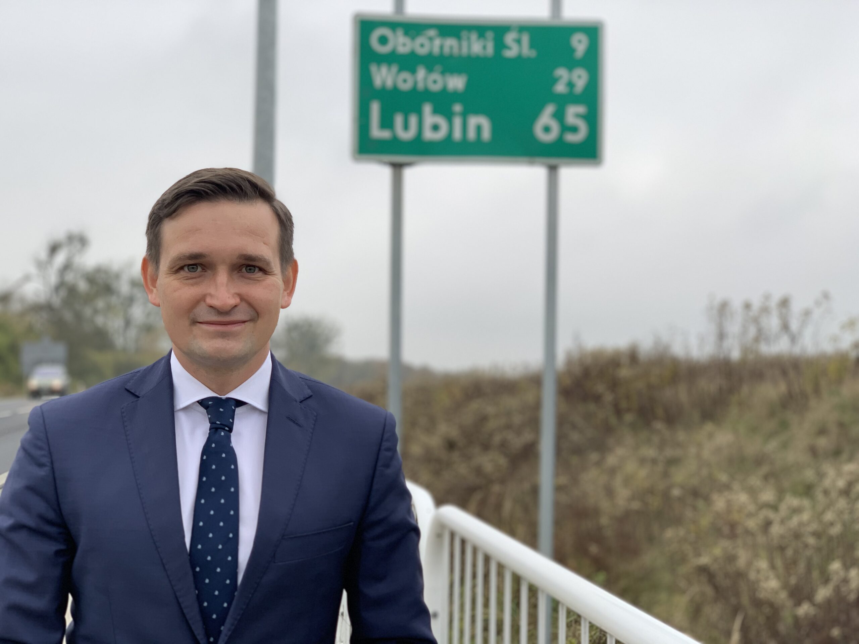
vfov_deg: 28.0
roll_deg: -1.1
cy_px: 322
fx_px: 1290
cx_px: 430
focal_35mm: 52
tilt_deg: +4.6
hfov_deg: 36.8
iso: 32
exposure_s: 1/122
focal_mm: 6
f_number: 2.4
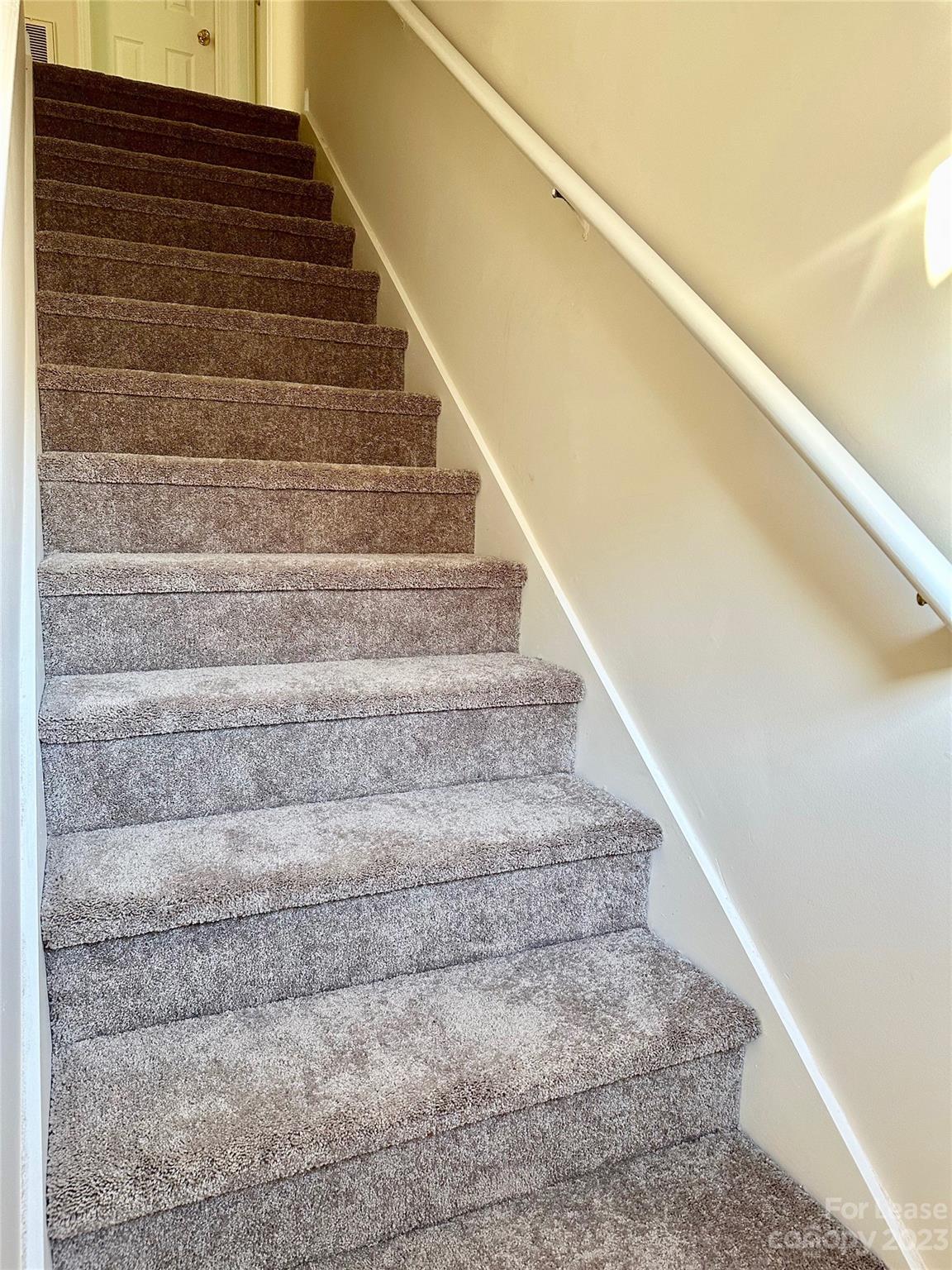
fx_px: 880
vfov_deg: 71.6
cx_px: 476
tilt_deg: -8.2
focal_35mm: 24
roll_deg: -0.7
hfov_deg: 56.8
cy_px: 635
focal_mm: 6.86
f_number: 1.78
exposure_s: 1/74
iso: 250
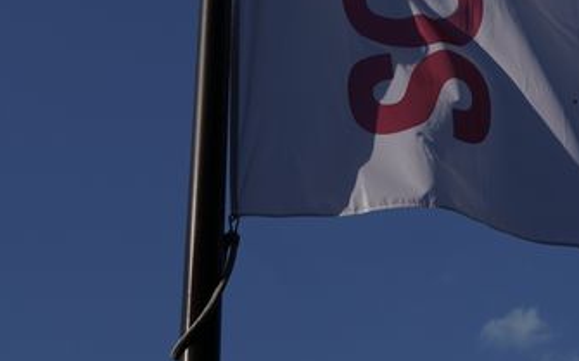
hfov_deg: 19.5
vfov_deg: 11.5
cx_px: 425
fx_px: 1672
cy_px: -268
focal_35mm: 106
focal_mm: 29
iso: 100
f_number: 4.5
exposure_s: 1/2000
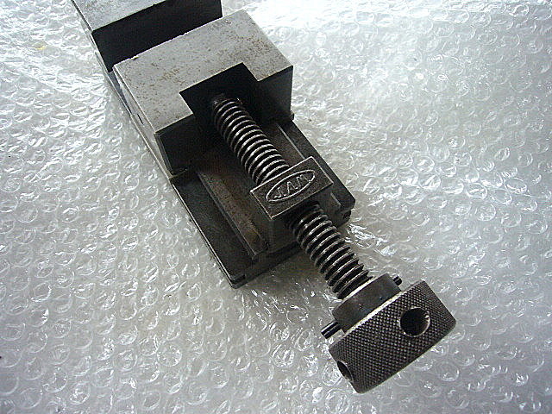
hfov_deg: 63.4
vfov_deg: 49.7
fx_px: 446
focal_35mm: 28
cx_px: 276
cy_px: 207
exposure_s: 1/15
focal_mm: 4.6
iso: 200
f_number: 2.8
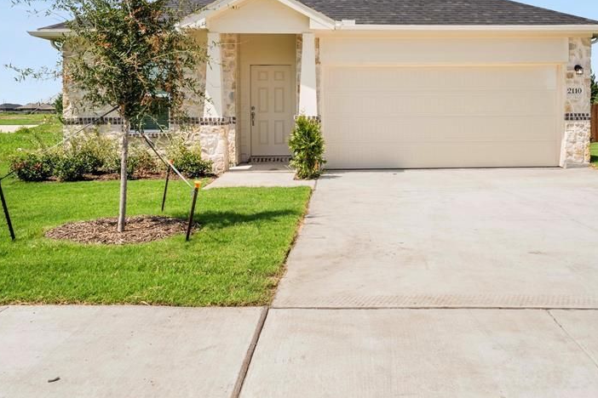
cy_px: 123
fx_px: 581
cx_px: 356
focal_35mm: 35
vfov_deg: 37.3
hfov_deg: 54.1
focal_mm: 24
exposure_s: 1/400
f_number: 11
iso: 100
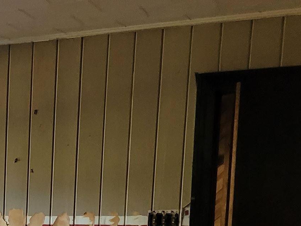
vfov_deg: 14.8
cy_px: 303
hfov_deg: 17.7
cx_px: -196
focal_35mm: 95
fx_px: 826
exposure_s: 1/40
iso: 320
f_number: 1.8
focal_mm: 5.4
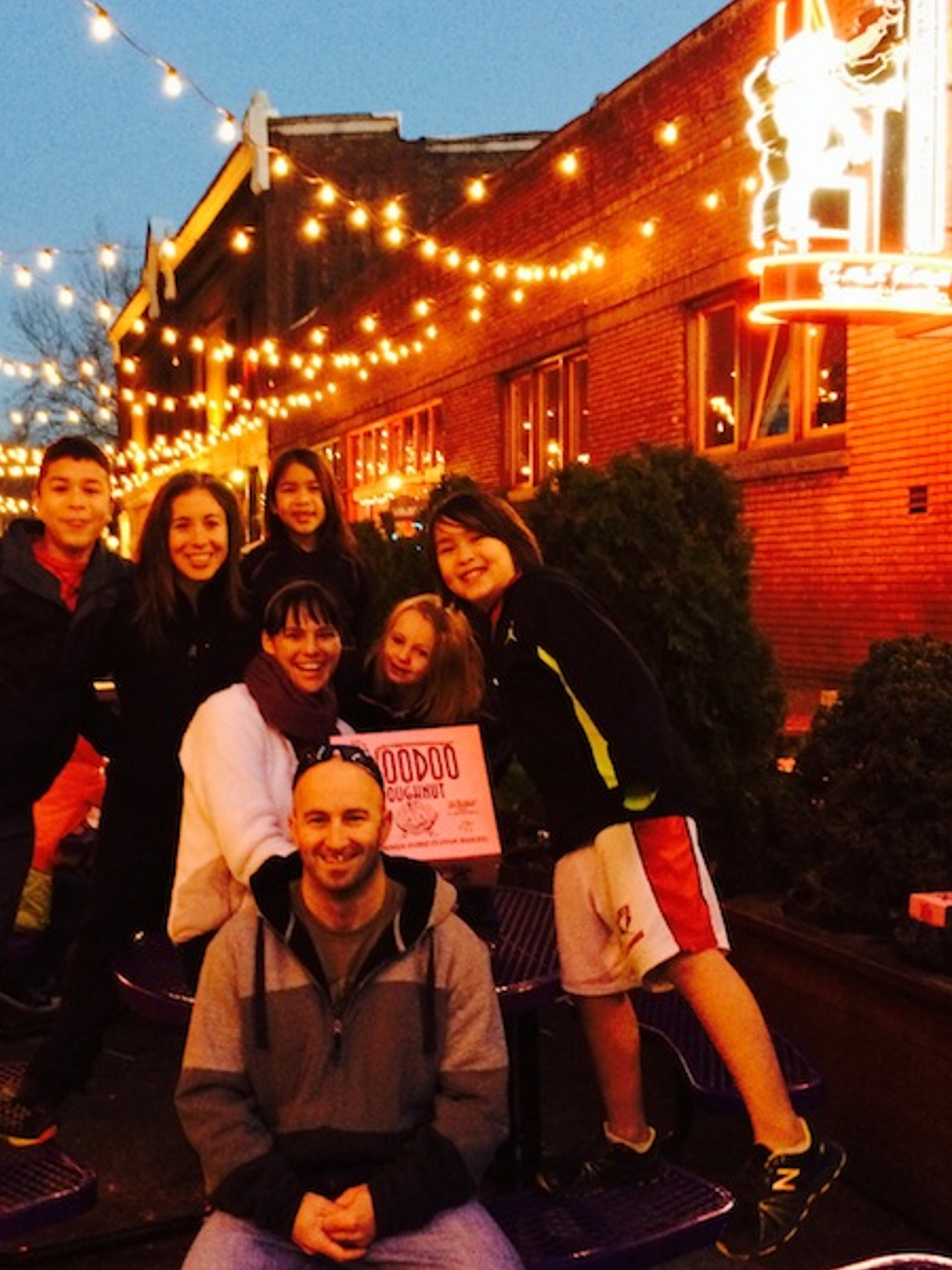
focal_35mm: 40
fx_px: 1467
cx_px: 353
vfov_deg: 46.8
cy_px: 669
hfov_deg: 35.7
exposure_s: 1/15
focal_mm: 4.12
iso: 400
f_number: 2.2
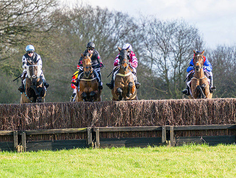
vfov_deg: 3.8
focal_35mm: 392
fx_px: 2674
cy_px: 103
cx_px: 128
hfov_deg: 5.1
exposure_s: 1/1600
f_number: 4
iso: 400
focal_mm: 175
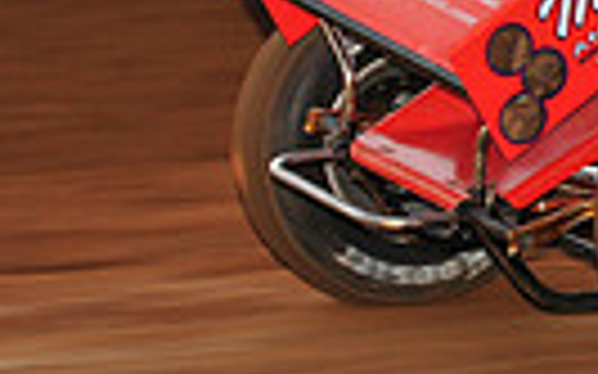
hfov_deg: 3.2
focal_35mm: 646
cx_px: 1124
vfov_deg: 2.0
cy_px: -203
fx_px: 10524
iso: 800
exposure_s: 1/320
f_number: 7.1
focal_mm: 145
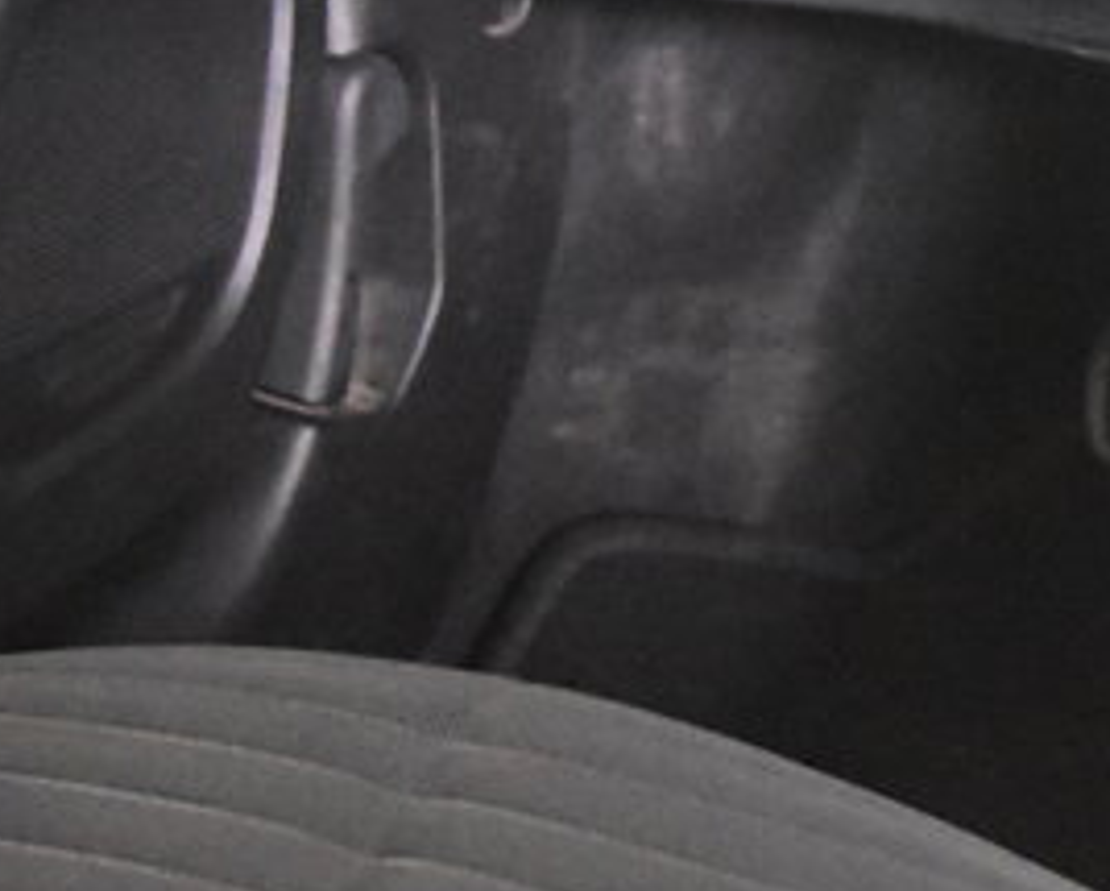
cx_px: 1060
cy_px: -325
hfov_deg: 14.7
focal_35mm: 129
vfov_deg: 11.6
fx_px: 4243
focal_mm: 24
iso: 11400
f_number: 3
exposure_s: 1/40
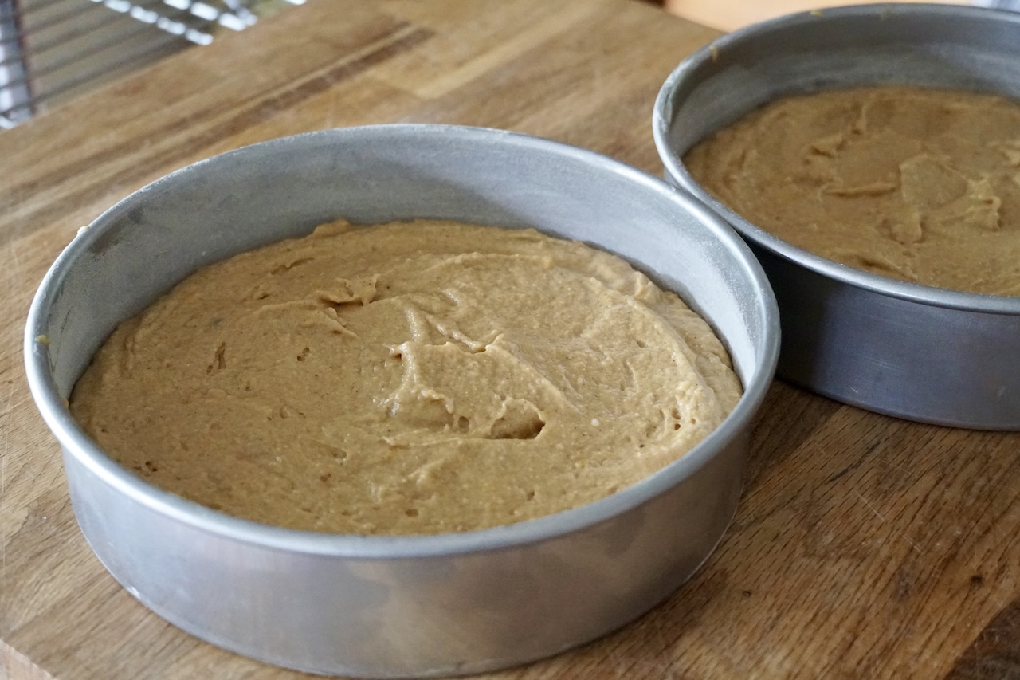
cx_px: 510
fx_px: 1615
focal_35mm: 57
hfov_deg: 35.1
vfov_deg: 23.8
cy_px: 340
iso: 6400
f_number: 4.5
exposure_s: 1/125
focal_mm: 38
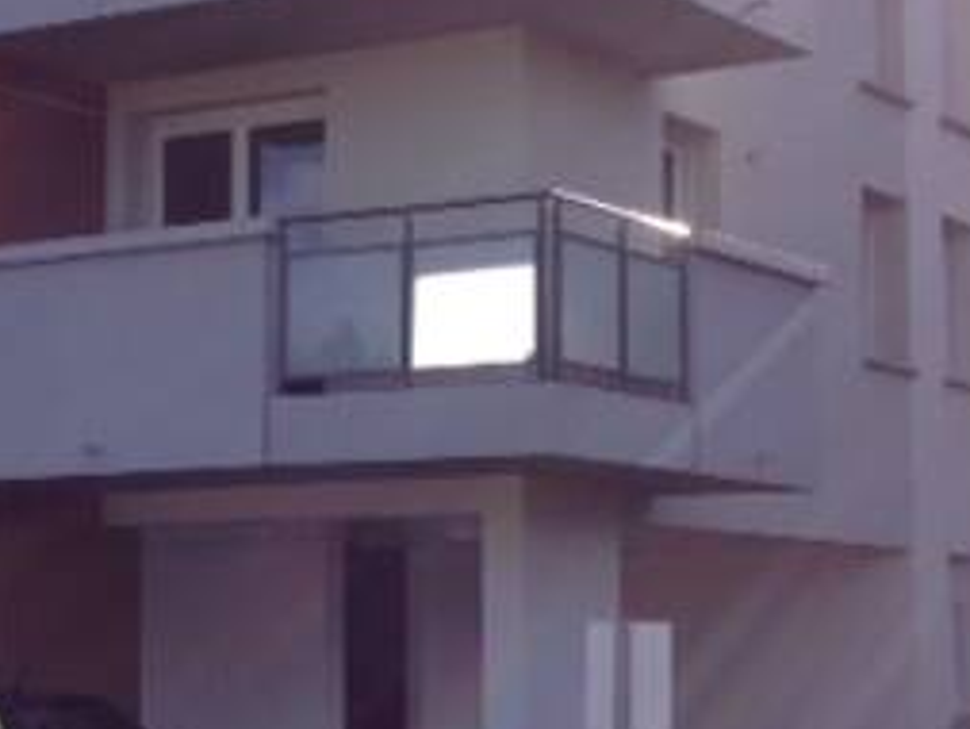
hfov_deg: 19.6
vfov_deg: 14.8
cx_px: 353
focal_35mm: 100
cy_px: 388
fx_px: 2804
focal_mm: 4.12
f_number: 2.4
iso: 50
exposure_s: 1/1261
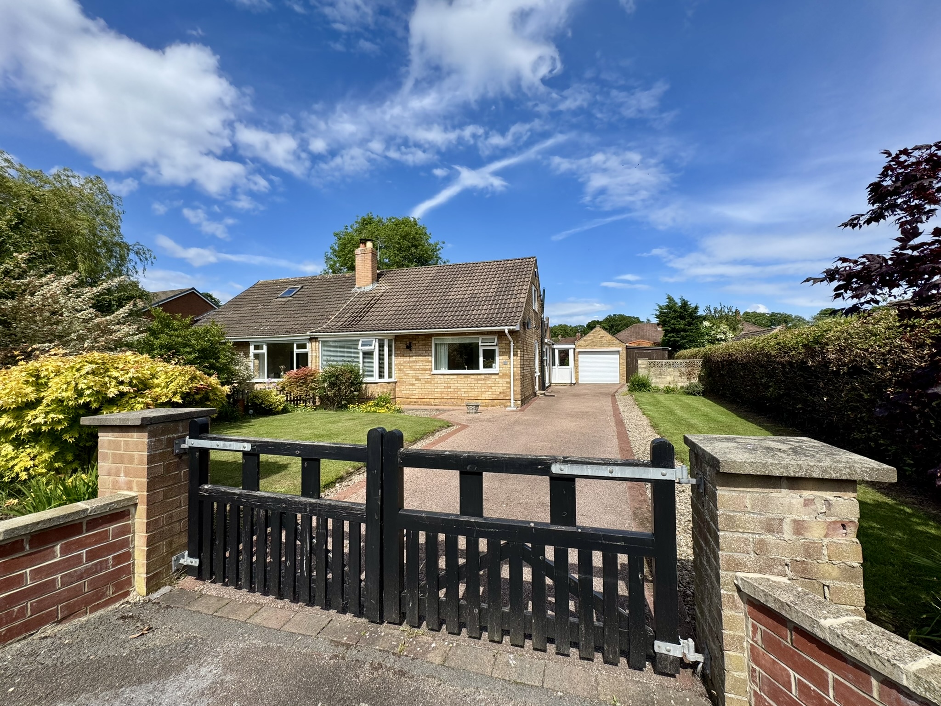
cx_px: 470
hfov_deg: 102.1
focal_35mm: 14
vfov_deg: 85.7
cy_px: 353
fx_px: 381
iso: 50
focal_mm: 2.22
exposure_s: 1/2028
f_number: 2.2
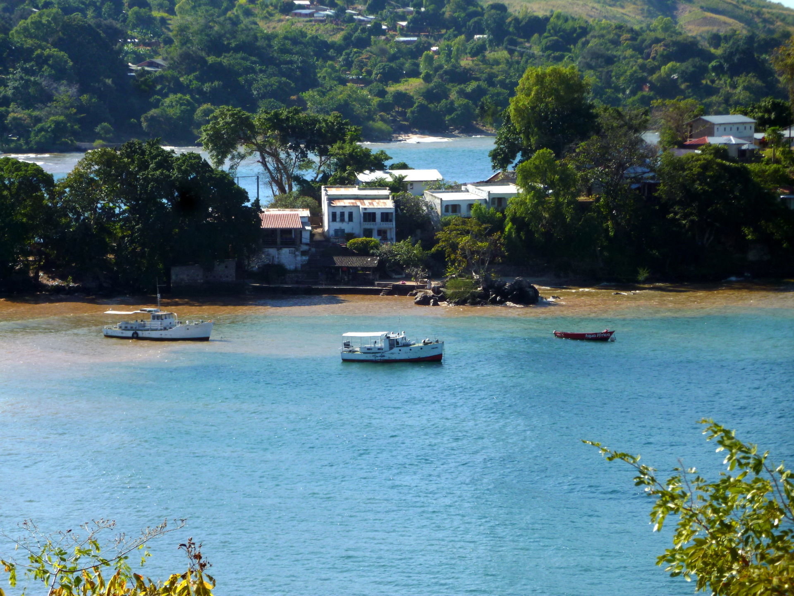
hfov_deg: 13.3
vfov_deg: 10.0
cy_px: 298
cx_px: 397
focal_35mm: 149
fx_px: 3418
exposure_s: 1/320
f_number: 5.6
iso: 80
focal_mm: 26.7
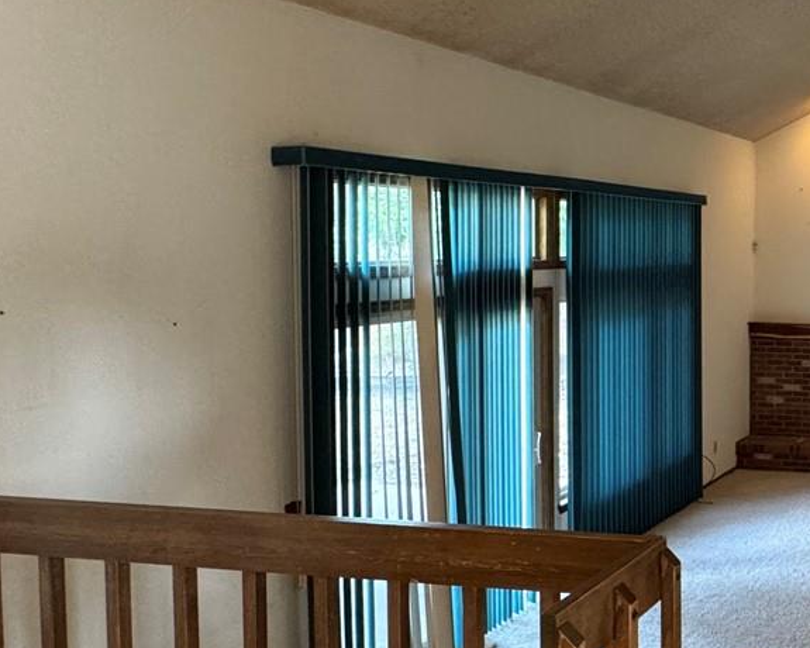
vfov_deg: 39.1
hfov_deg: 36.4
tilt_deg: -4.1
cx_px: 983
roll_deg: -1.2
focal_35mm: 38
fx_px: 911
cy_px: 287
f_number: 2.2
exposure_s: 1/60
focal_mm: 2.22
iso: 500
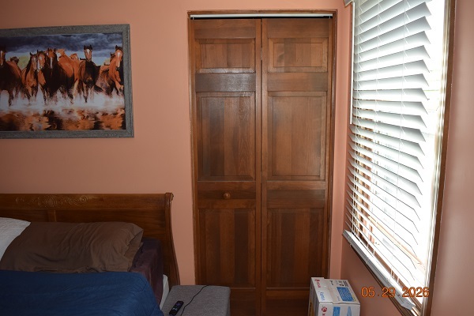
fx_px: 355
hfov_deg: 67.4
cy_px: 158
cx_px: 237
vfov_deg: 47.9
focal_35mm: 27
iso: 560
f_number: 5.6
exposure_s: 1/125
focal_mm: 18
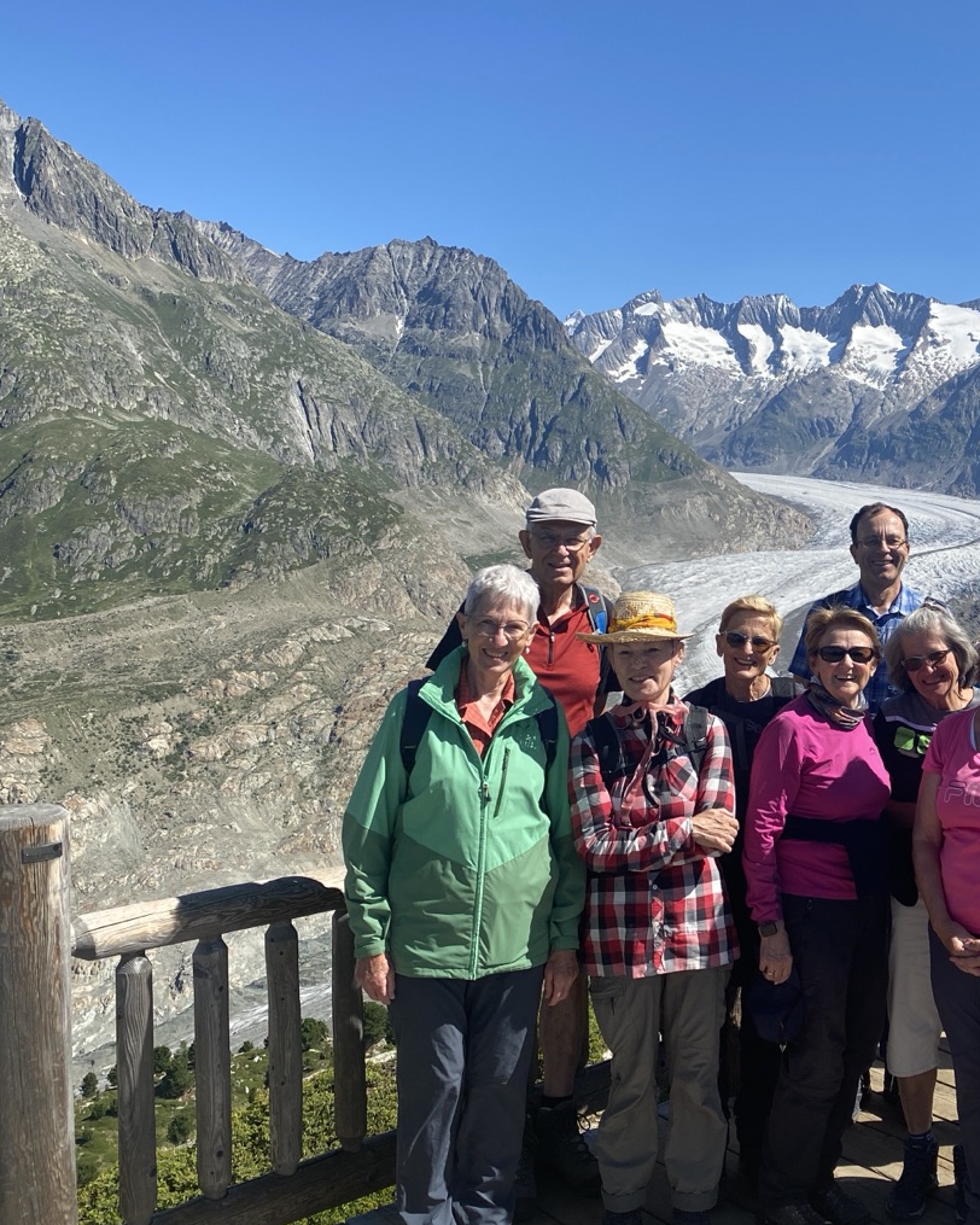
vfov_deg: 45.7
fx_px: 1450
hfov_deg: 35.6
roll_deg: -2.0
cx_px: 838
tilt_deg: -2.6
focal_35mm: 40
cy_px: 553
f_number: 1.8
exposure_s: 1/2625
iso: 32
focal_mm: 4.25
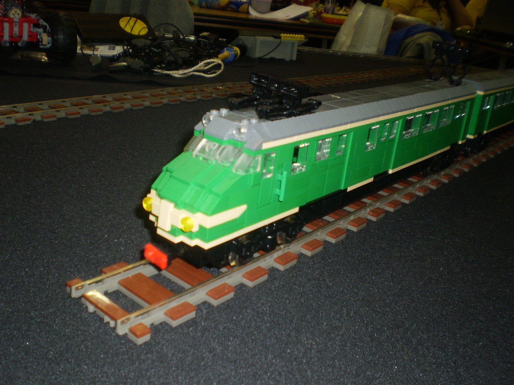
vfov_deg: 39.7
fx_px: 535
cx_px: 257
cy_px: 192
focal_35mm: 36
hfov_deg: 51.4
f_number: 3.1
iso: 125
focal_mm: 6.3
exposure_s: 1/30
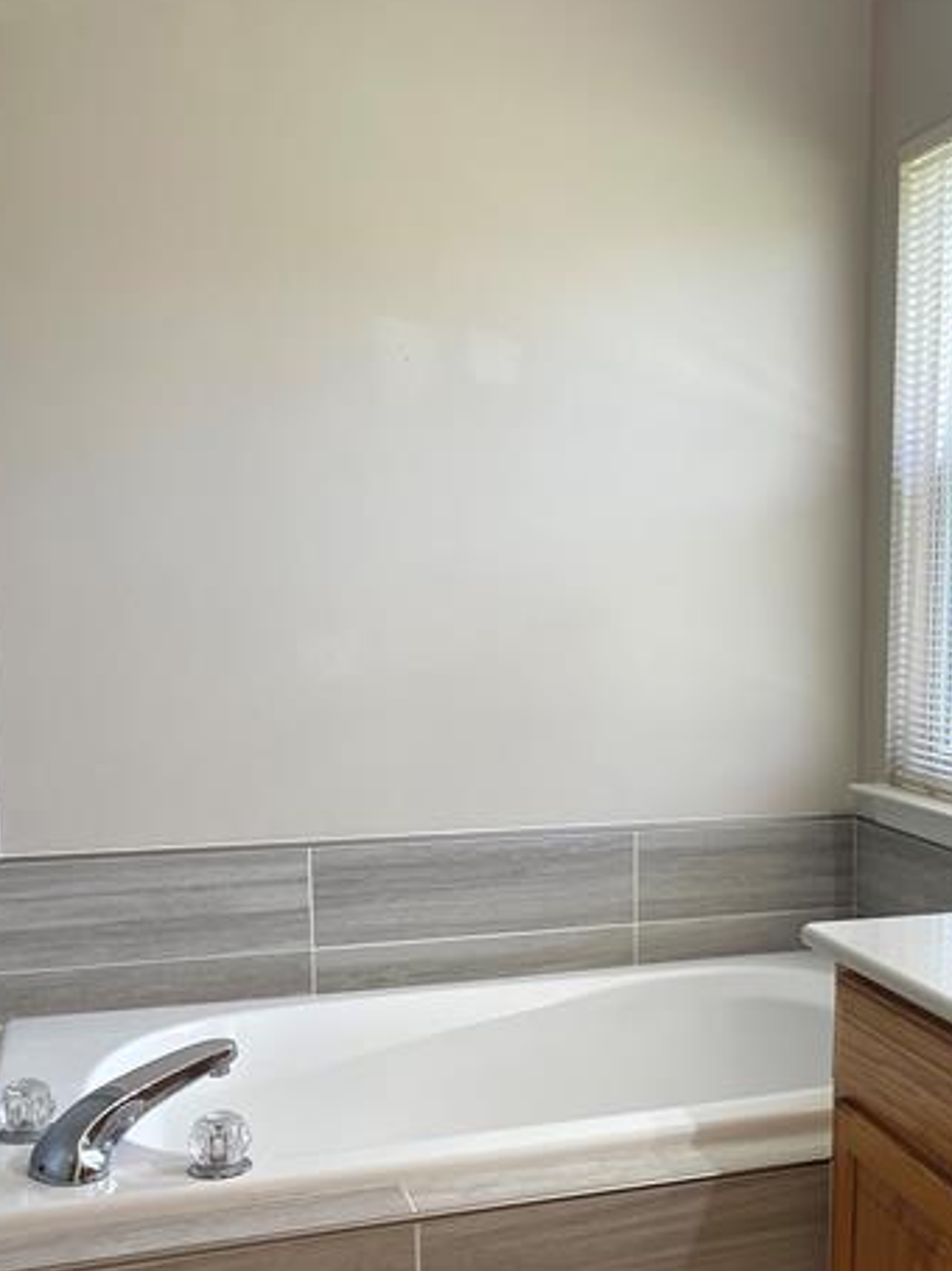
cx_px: 767
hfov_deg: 31.9
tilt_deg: -9.6
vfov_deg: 42.4
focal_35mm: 44
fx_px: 1615
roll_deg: +0.6
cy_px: 854
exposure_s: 1/120
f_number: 1.6
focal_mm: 4.2
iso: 50
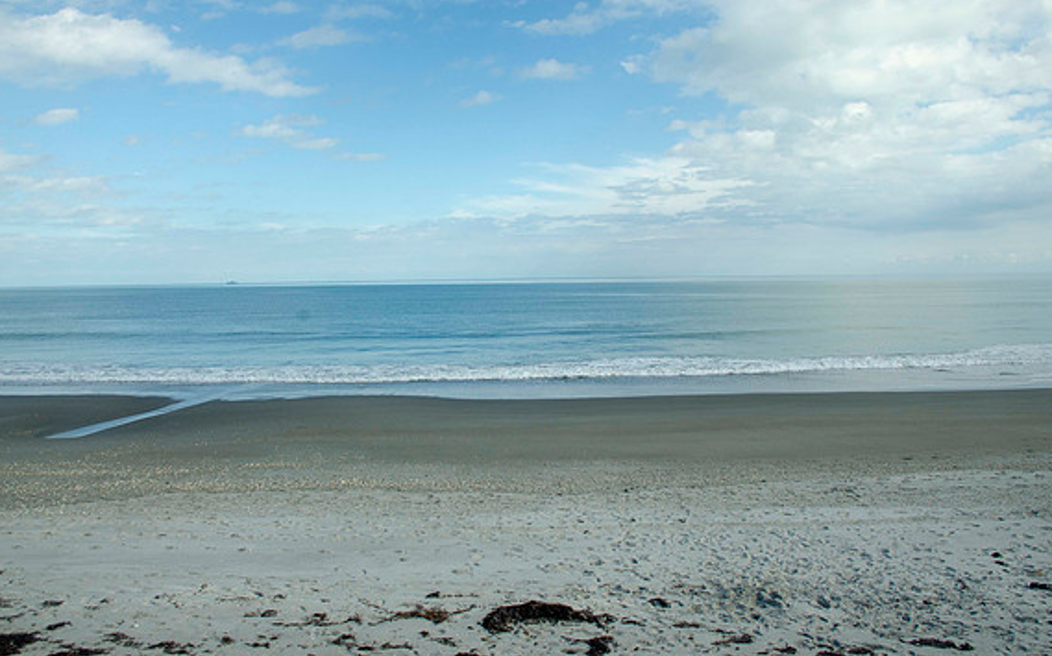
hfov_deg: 66.5
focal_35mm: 28
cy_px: 312
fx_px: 802
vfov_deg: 44.5
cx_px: 532
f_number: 10
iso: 125
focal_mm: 18
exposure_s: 1/250
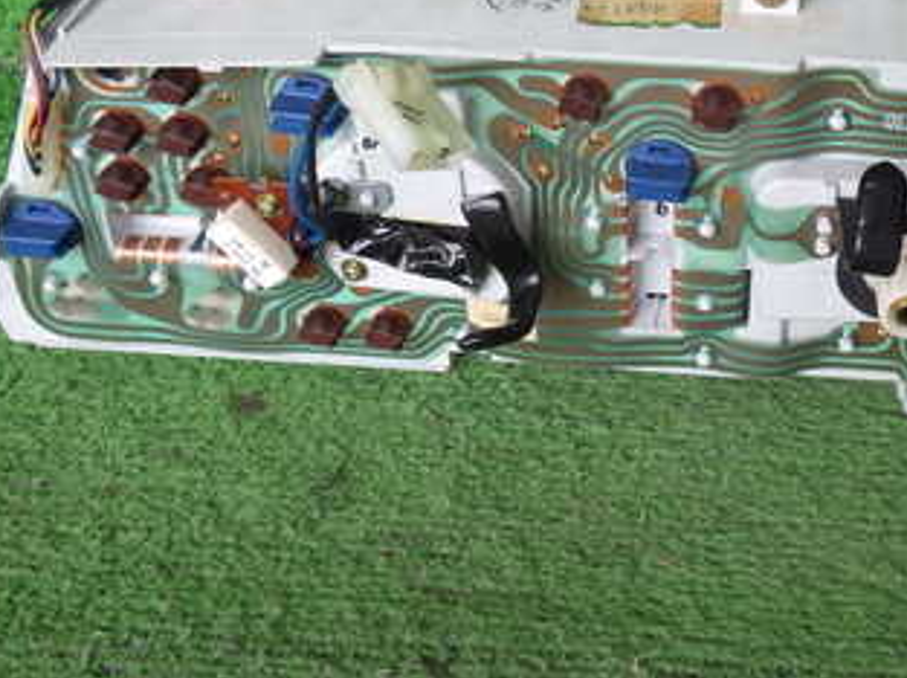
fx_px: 1256
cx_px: 739
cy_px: 104
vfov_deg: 29.3
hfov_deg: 38.1
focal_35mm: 48
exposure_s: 1/60
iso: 125
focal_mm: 4.5
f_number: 2.8
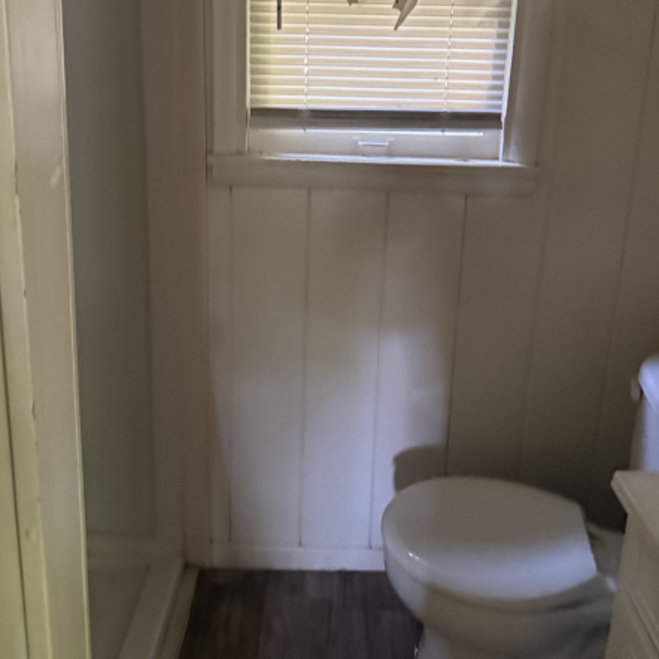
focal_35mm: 32
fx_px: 689
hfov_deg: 51.1
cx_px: 332
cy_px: 217
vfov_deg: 50.1
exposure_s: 1/40
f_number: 1.78
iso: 1000
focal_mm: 6.76
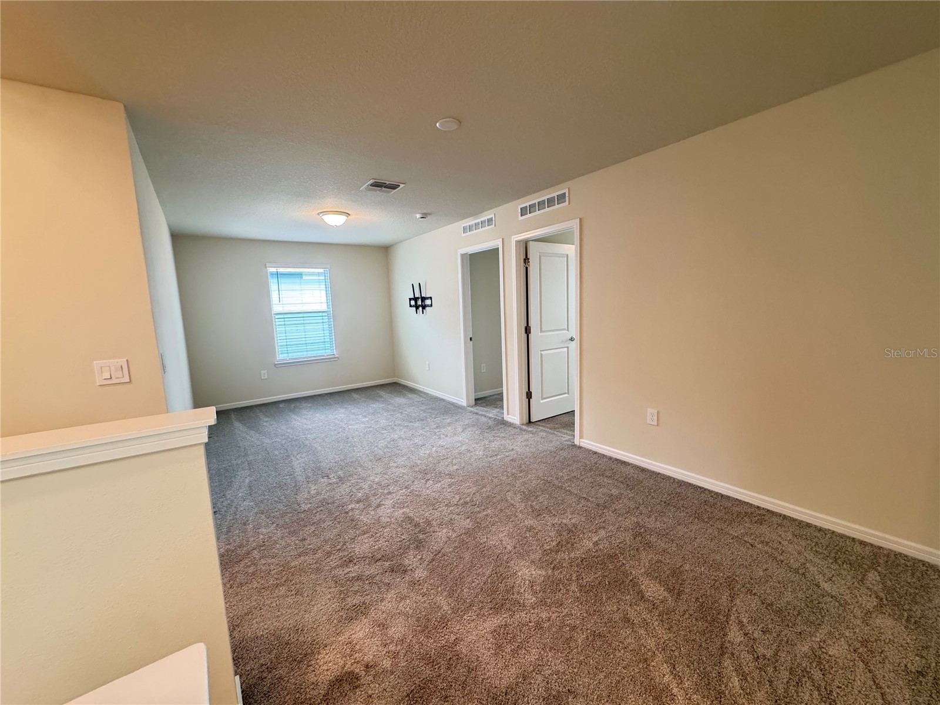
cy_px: 352
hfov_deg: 102.1
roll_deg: +1.7
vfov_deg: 85.7
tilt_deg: -7.9
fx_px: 380
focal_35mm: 14
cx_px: 470
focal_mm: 2.22
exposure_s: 1/60
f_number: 2.2
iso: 320
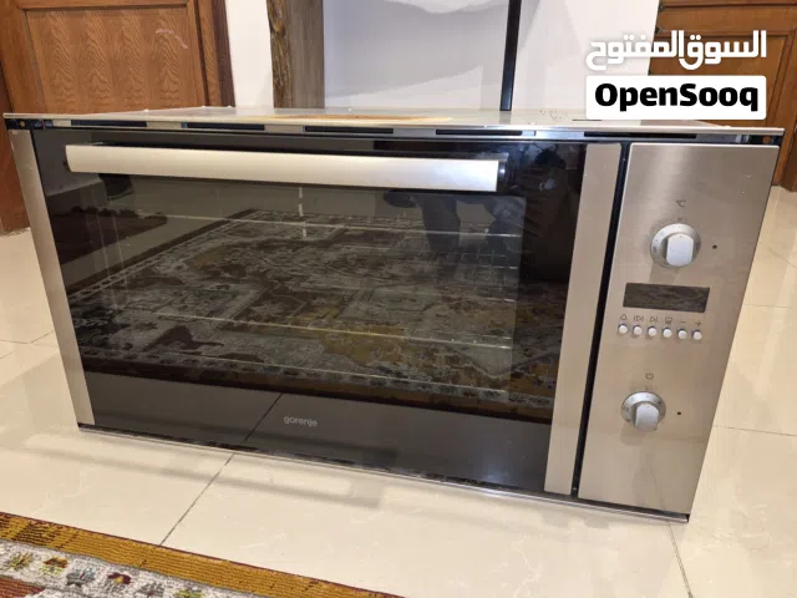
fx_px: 530
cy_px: 299
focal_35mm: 23
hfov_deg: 73.9
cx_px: 398
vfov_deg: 58.9
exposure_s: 1/10
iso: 160
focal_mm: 5.4
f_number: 1.8
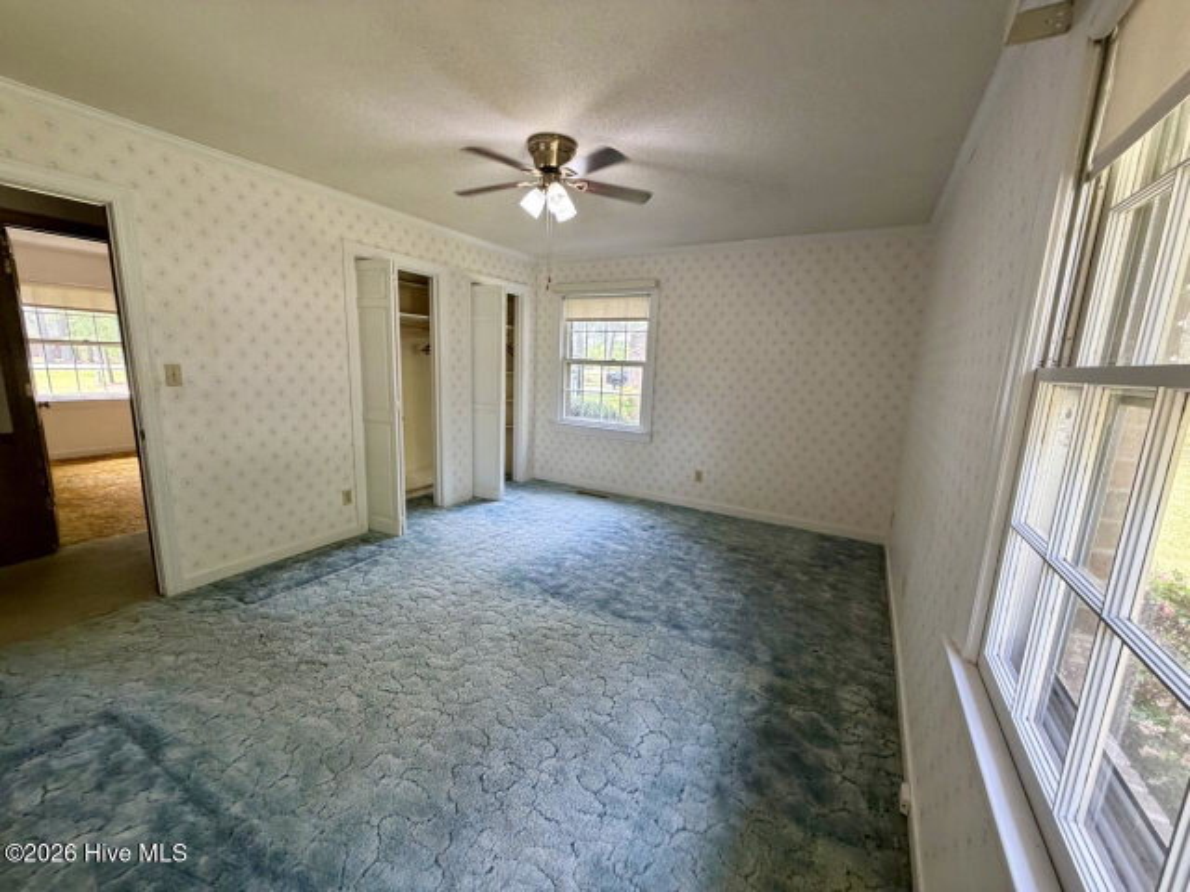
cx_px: 595
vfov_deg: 85.7
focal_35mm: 14
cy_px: 446
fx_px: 481
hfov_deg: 102.1
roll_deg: -1.3
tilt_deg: -9.8
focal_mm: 2.22
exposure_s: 1/121
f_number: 2.2
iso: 250
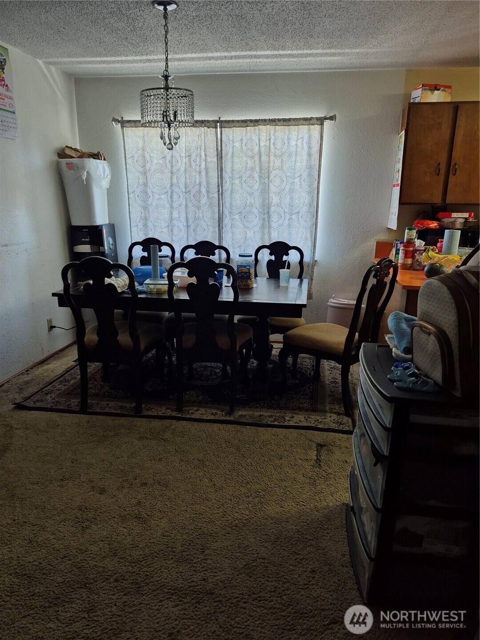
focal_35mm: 23
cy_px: 320
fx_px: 425
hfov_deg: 58.9
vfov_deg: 73.9
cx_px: 240
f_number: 1.8
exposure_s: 1/120
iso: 250
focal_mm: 5.4
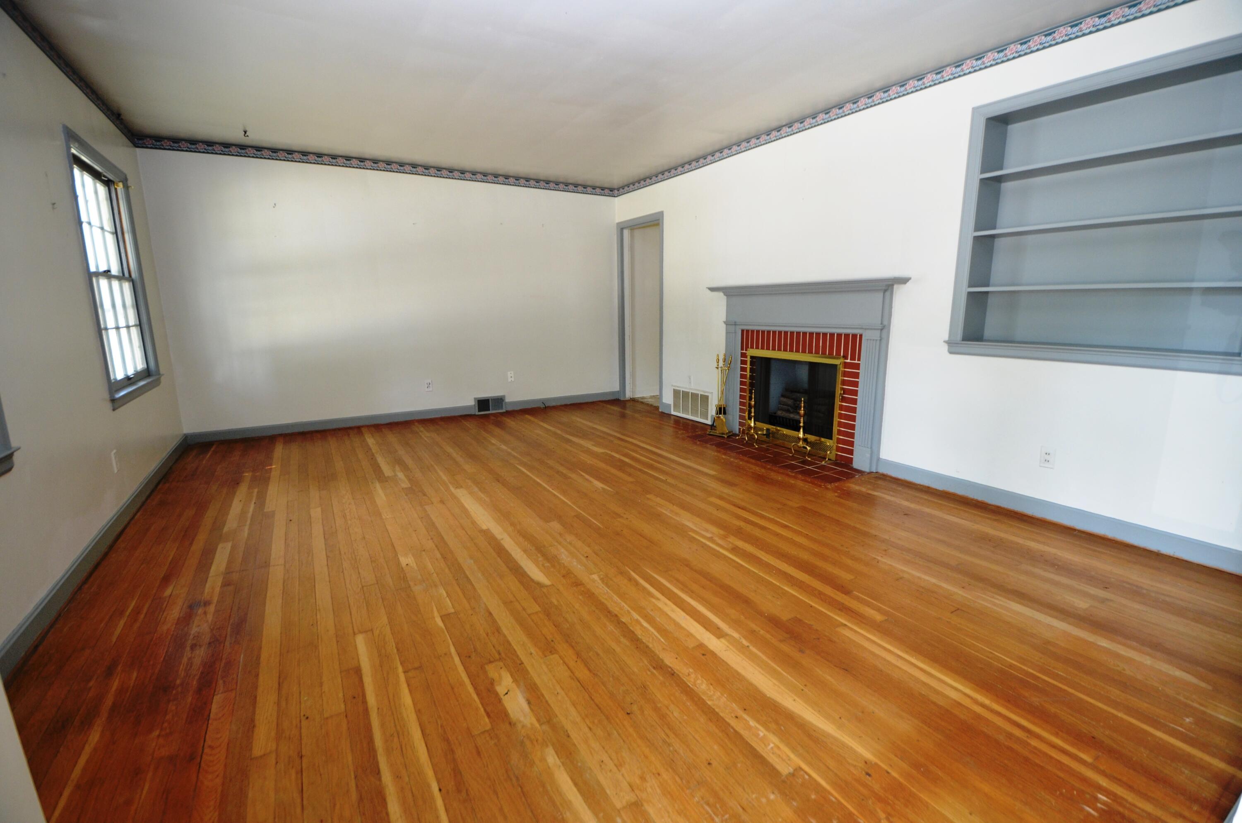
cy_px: 412
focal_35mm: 15
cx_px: 621
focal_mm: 10
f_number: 3.5
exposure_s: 1/50
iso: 800
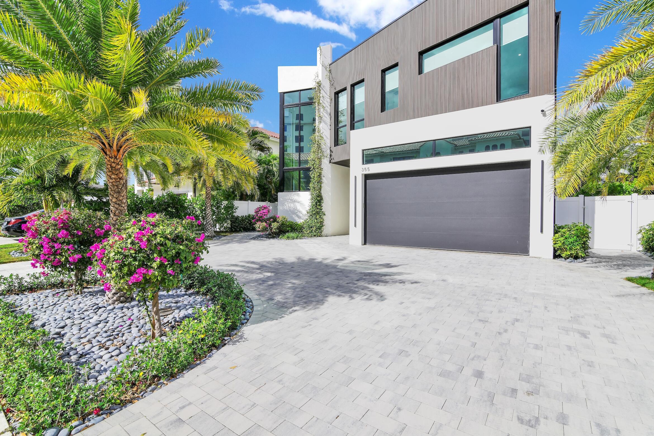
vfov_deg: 73.7
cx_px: 327
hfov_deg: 96.7
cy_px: 218
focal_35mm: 16
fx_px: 291
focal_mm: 16
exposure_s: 1/1000
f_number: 11
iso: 200
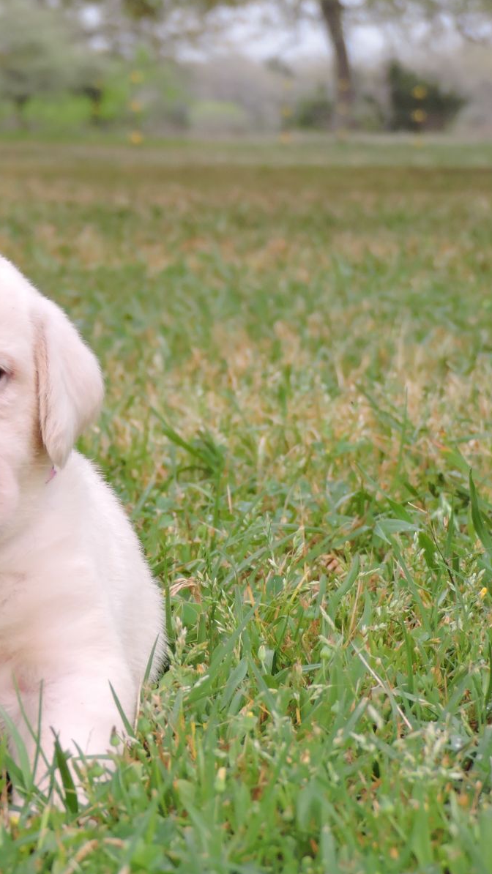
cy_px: 436
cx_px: -78
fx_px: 3385
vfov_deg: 14.7
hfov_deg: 8.2
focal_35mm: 146
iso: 280
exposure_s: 1/400
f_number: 4.1
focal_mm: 17.8
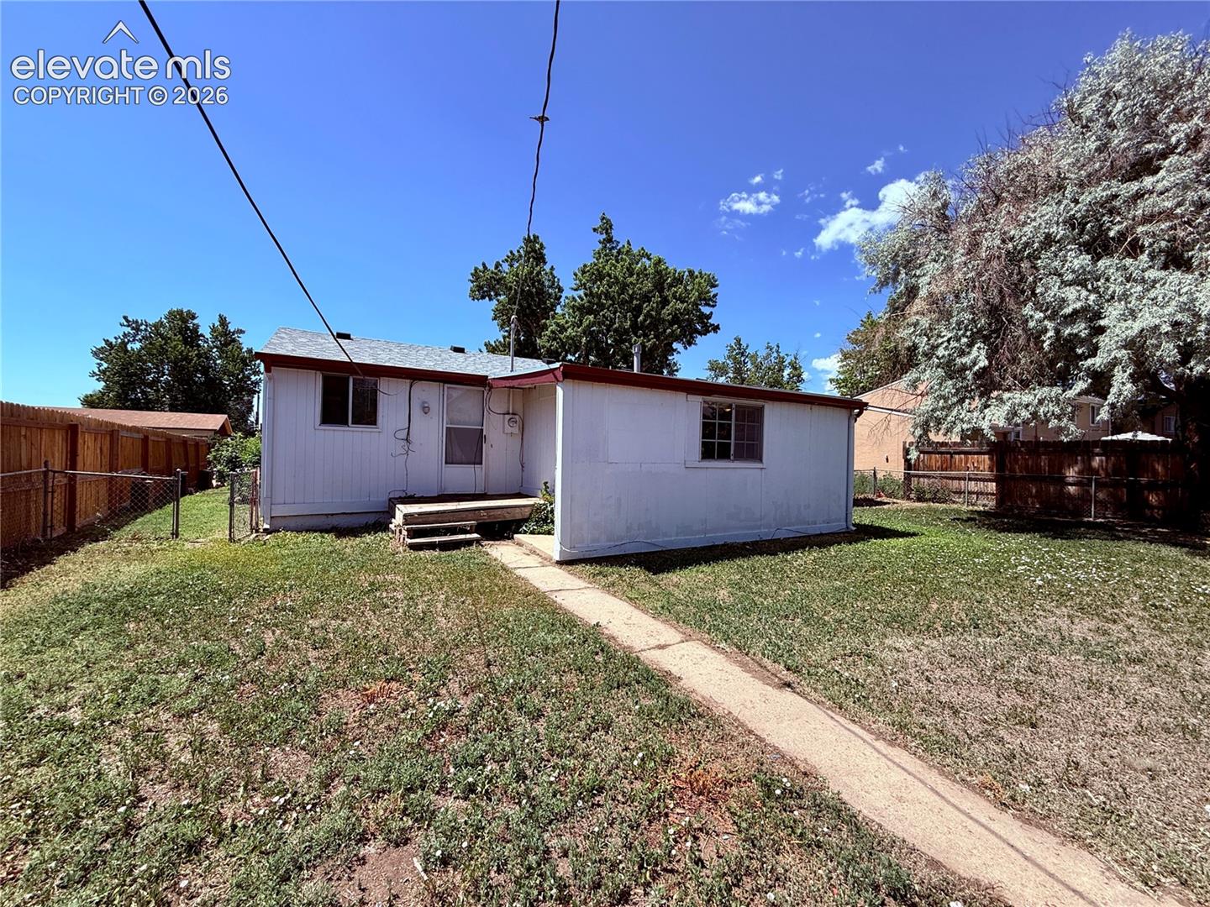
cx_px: 605
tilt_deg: +1.2
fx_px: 489
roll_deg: -0.8
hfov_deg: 102.1
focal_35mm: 14
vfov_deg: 85.7
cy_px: 454
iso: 50
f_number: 2.2
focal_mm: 2.22
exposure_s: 1/1399
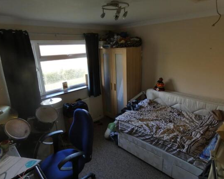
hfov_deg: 77.6
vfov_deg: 65.5
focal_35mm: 21
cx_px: 108
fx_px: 139
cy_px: 90
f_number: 2.8
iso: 160
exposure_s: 1/60
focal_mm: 3.6
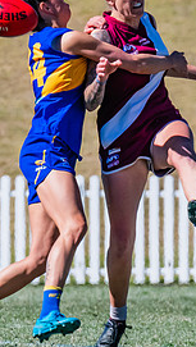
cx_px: 73
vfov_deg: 1.2
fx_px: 16170
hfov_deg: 0.7
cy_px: 183
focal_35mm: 1755
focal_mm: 420
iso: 800
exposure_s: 1/1600
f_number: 13
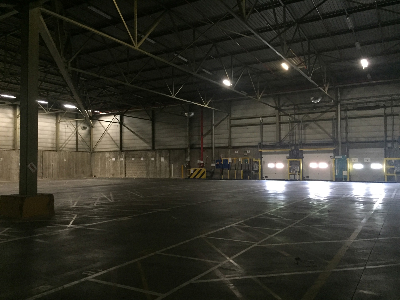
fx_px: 335
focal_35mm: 29
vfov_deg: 48.2
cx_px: 200
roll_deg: +0.5
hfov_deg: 61.7
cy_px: 150
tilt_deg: +1.9
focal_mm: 4.15
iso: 400
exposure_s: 1/17
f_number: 2.2
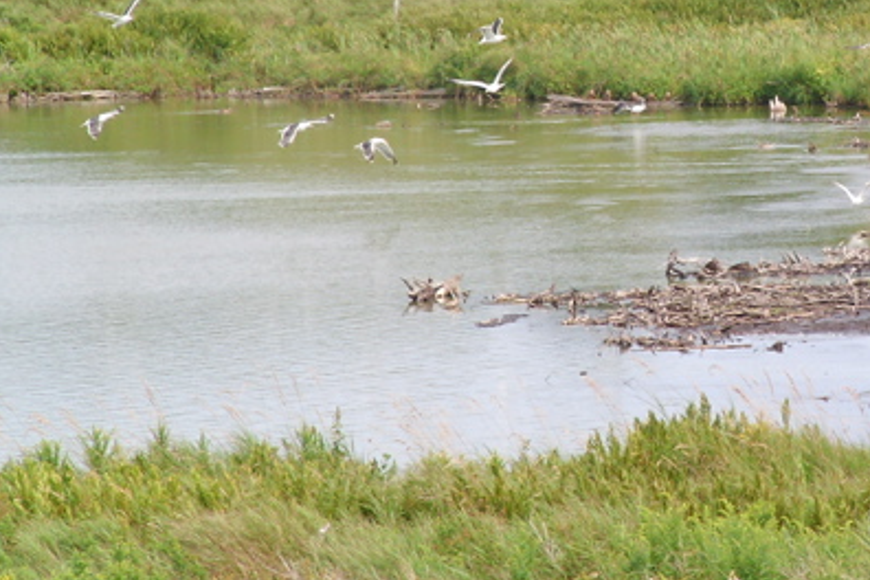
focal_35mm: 242
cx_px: 701
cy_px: 130
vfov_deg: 5.7
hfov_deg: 8.5
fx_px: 5848
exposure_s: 1/275
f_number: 5.2
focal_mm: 22
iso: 50
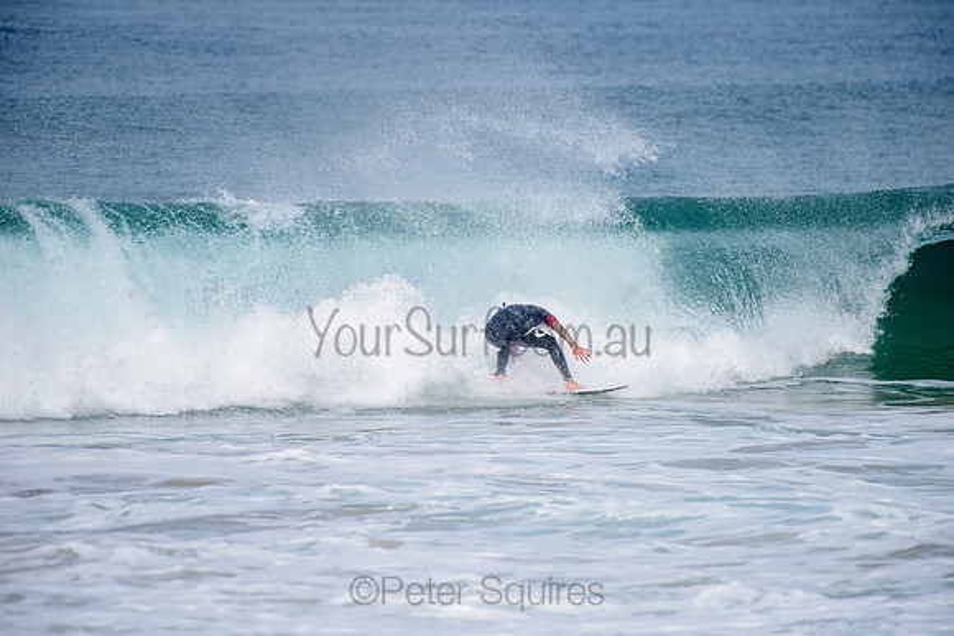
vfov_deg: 2.8
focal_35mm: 500
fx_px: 13252
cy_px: 318
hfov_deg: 4.1
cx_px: 477
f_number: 5.6
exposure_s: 1/2000
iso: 250
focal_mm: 500
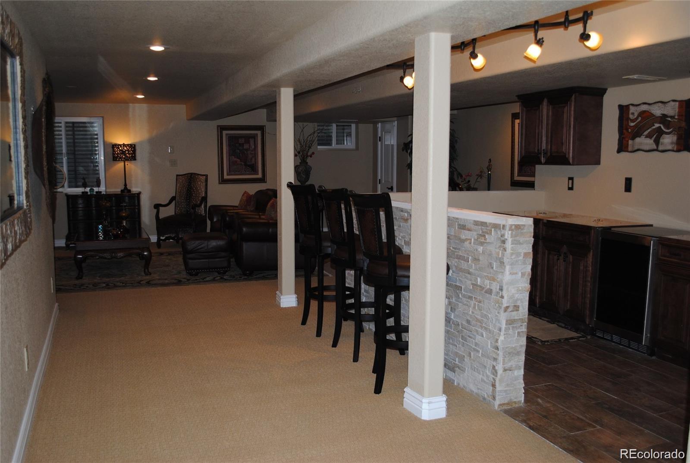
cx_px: 345
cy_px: 232
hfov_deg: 57.1
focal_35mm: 33
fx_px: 634
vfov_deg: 40.1
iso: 200
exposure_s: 1/60
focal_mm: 22
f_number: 3.8
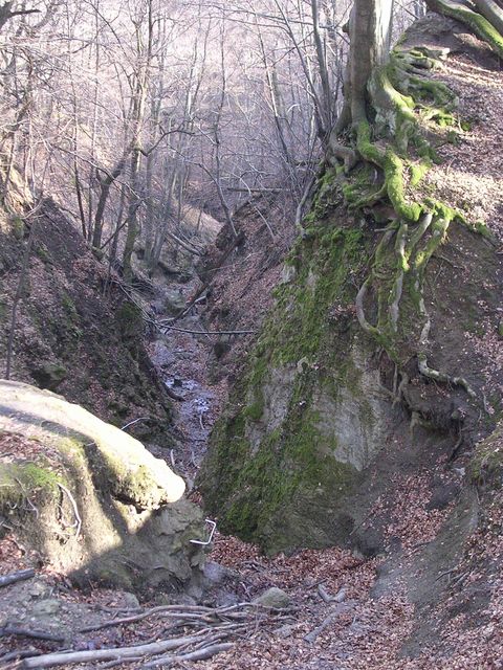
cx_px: 252
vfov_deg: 30.7
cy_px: 335
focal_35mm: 63
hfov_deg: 23.3
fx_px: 1221
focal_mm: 9.6
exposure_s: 1/87.7
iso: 400
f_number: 3.5
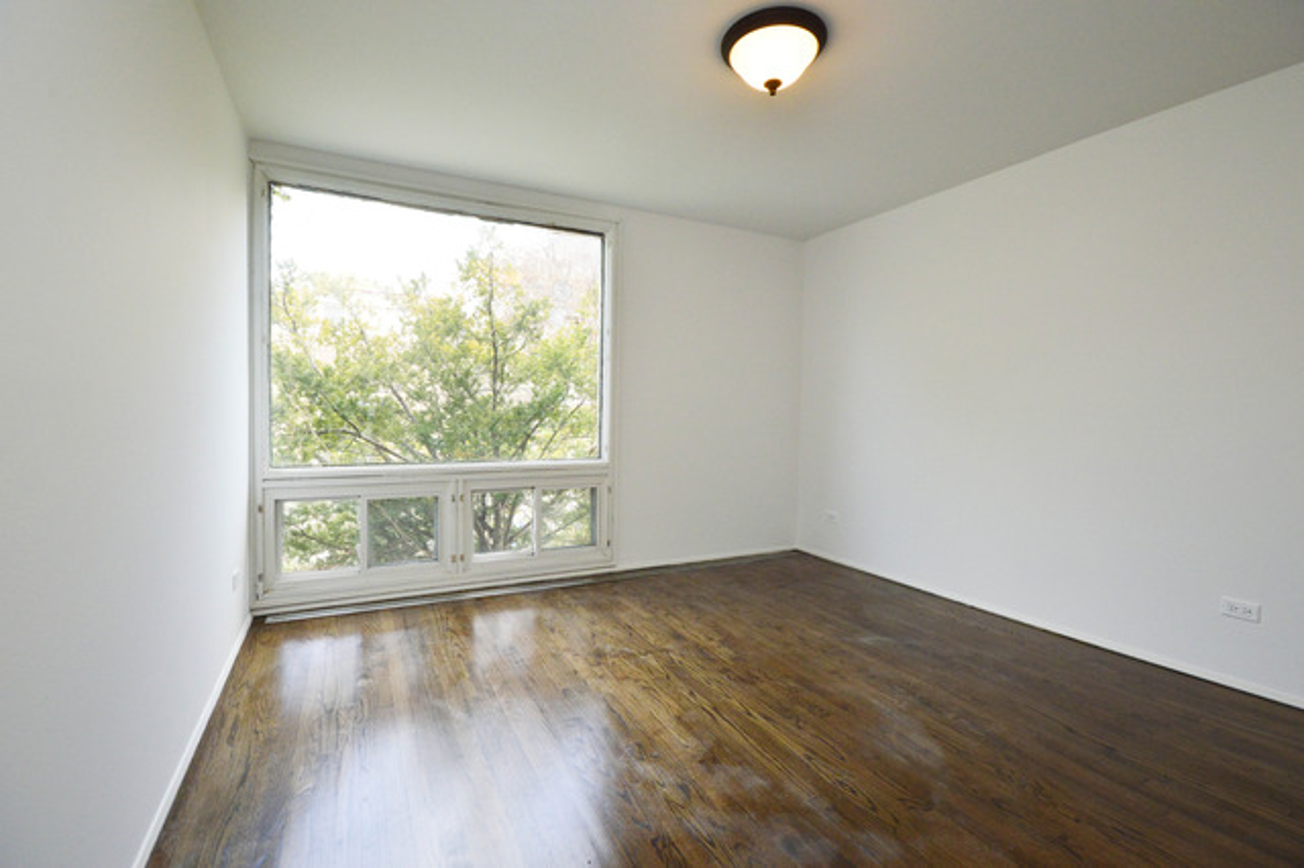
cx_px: 652
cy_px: 434
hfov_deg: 100.4
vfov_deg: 77.3
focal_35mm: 15
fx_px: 543
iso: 800
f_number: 14
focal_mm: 10
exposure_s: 1/80
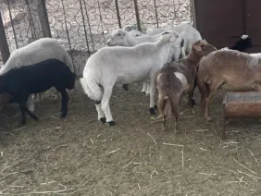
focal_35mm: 59
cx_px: 251
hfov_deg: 30.7
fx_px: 445
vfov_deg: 24.8
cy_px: 127
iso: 100
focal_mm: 4.2
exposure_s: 1/121
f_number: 1.6
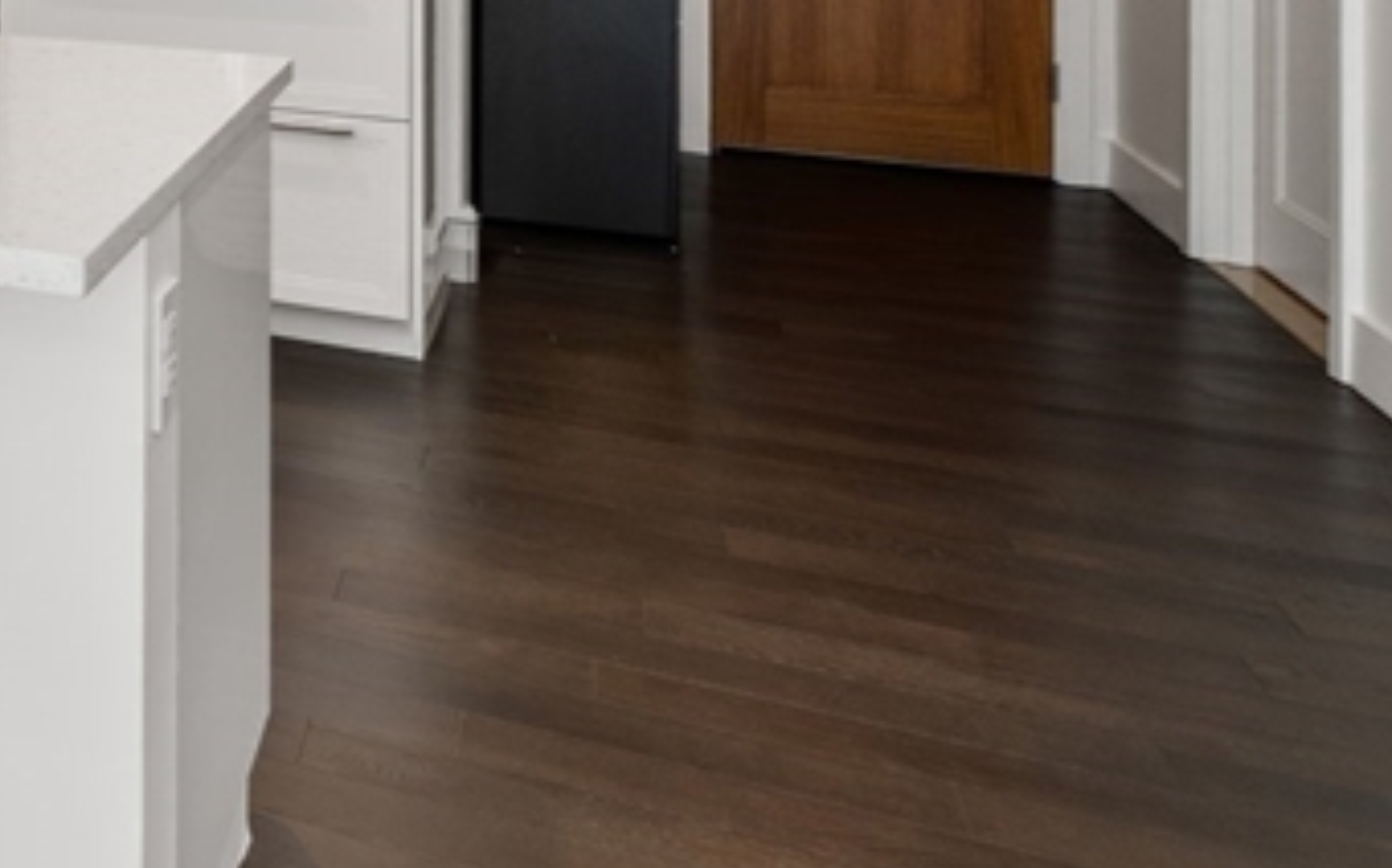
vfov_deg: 25.8
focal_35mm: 43
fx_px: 1630
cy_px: -240
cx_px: -307
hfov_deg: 35.5
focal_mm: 14
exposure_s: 1/13
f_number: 7.1
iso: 320
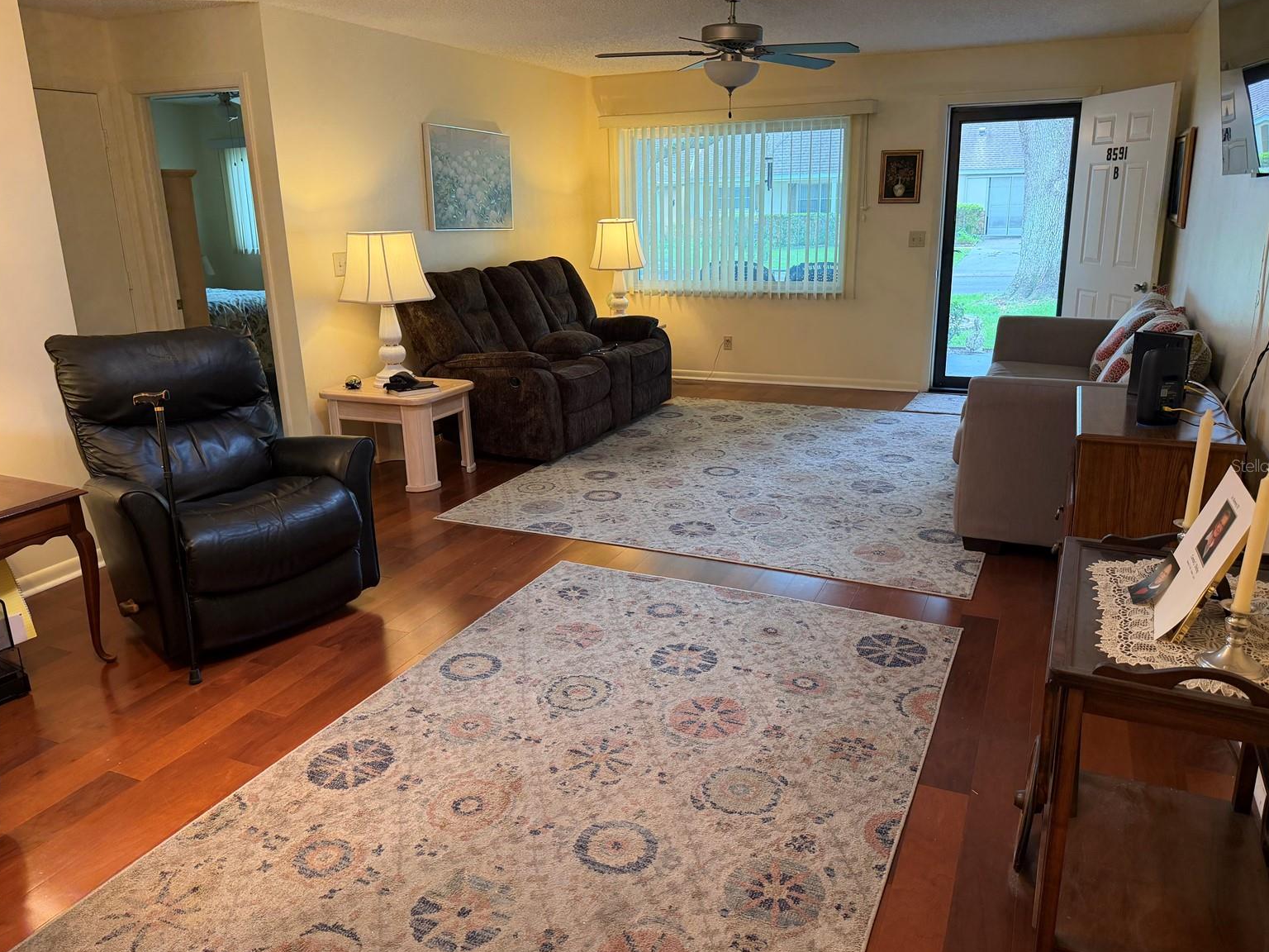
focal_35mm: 25
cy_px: 465
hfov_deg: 69.4
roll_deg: +1.5
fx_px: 916
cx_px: 649
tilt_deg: -16.0
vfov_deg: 54.9
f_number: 1.78
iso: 200
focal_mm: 6.76
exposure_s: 1/60
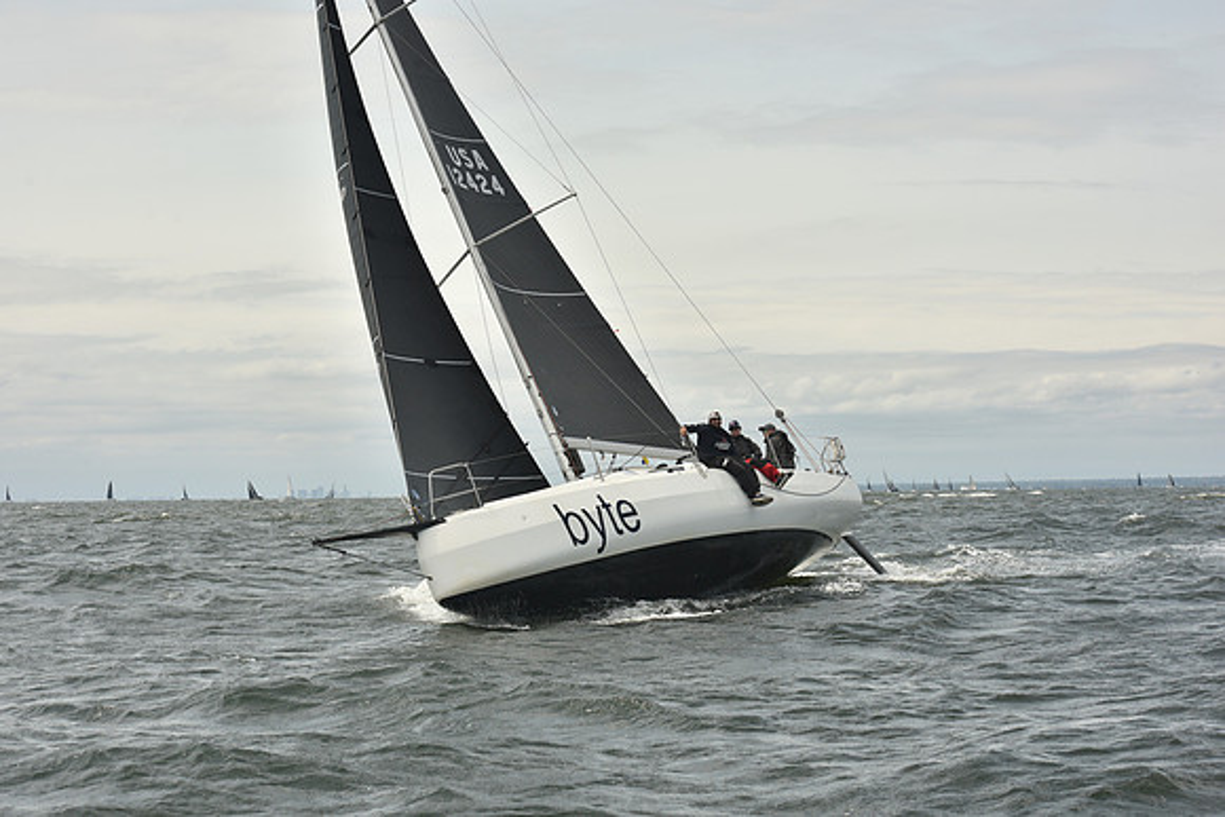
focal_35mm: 78
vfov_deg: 17.5
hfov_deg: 26.0
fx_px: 2655
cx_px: 612
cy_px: 408
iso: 250
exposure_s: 1/800
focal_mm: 78
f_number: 10
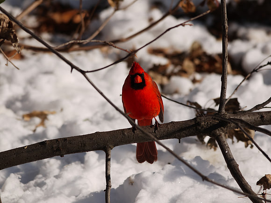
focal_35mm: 600
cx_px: 136
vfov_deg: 2.5
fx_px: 4697
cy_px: 102
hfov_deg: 3.3
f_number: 8
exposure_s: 1/500
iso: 100
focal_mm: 300
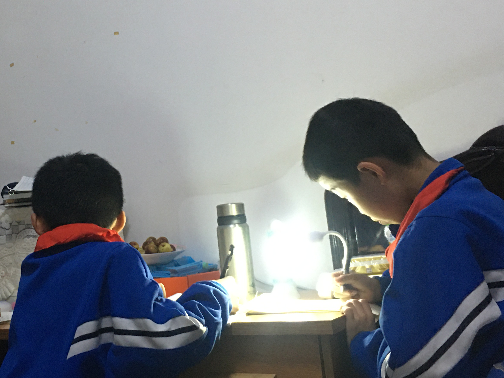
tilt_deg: +9.1
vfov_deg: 29.0
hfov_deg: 37.6
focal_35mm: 50
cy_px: 154
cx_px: 154
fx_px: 728
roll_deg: +4.9
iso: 125
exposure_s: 1/8
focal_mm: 4.15
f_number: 2.2
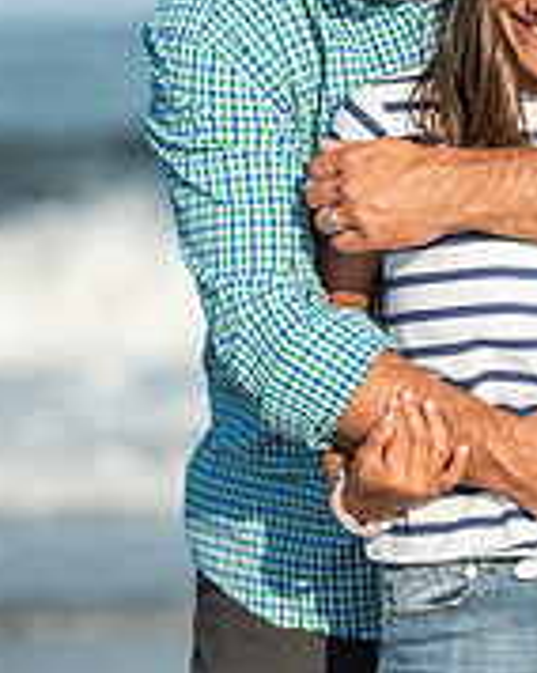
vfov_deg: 6.5
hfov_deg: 5.2
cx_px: 420
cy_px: 117
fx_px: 5910
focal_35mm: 297
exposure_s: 1/4000
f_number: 3.5
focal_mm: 125
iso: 250
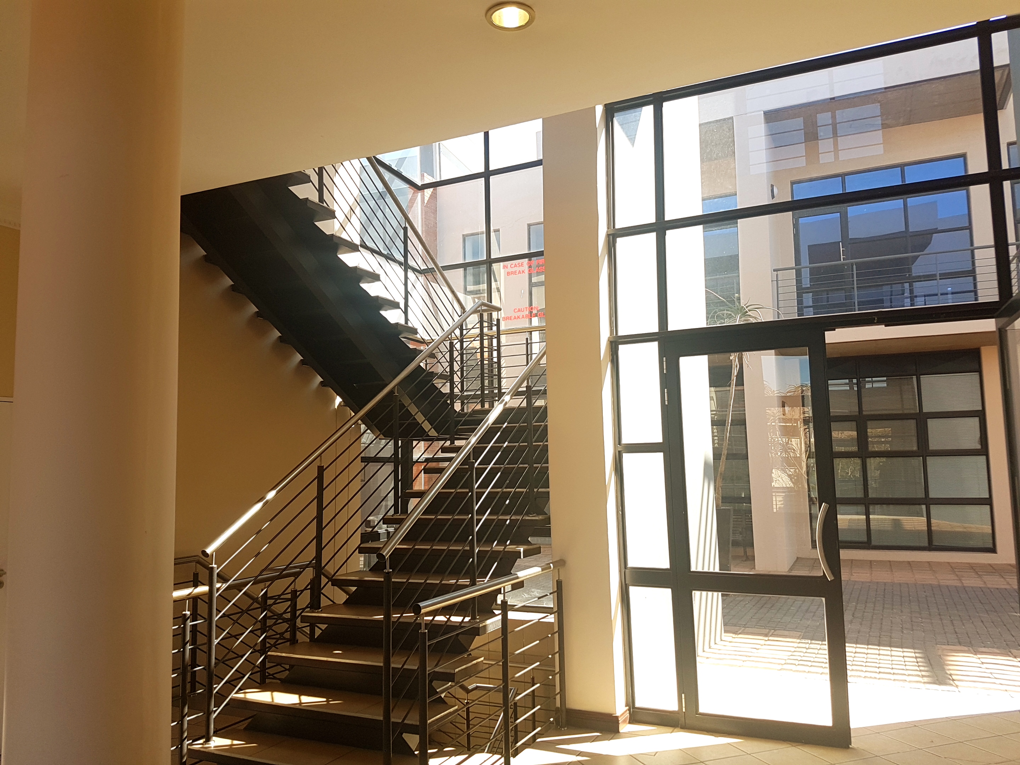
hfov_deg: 67.3
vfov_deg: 53.1
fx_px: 766
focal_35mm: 26
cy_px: 382
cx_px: 510
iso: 40
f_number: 1.7
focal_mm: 4.2
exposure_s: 1/324
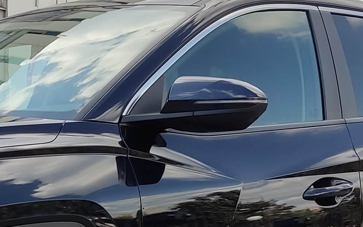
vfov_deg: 11.8
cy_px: 214
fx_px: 1088
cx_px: 18
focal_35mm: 110
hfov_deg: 18.5
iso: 50
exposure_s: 1/756
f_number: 1.79
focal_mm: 4.71
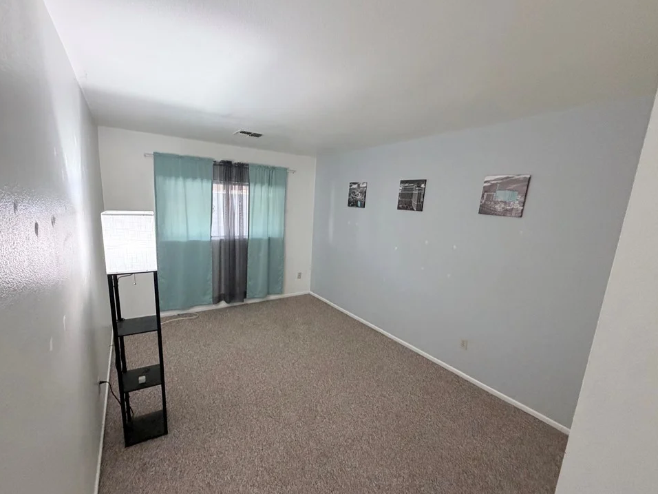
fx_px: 285
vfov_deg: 81.7
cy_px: 254
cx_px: 311
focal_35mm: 15
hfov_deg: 98.1
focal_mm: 2.22
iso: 320
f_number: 2.2
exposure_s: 1/60
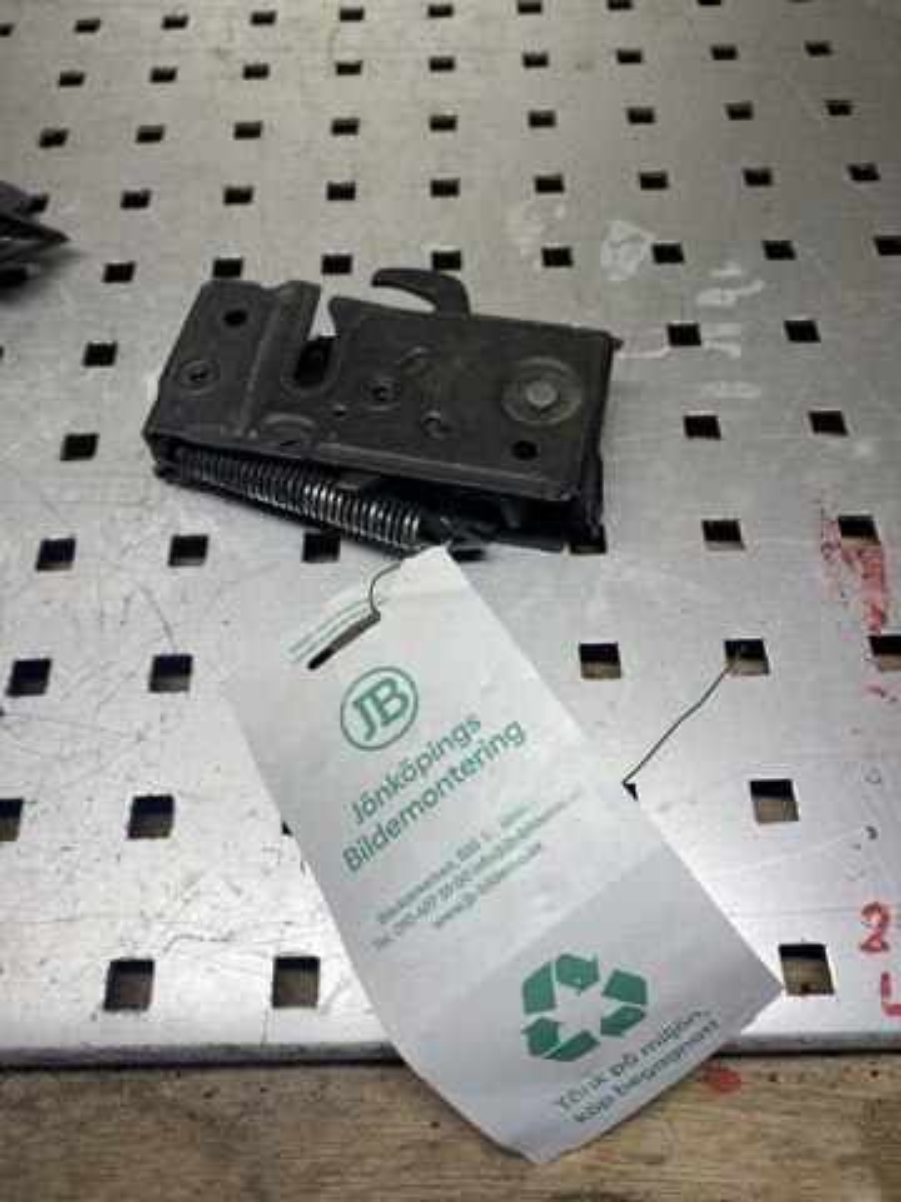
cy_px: 601
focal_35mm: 26
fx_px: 902
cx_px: 450
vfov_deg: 67.3
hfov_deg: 53.1
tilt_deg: -60.1
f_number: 1.8
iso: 32
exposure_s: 1/191
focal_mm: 4.25
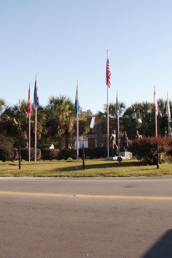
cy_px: 129
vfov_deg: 40.3
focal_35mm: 49
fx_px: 351
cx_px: 114
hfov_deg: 27.4
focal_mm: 5.86
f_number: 3.5
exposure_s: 1/500
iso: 50
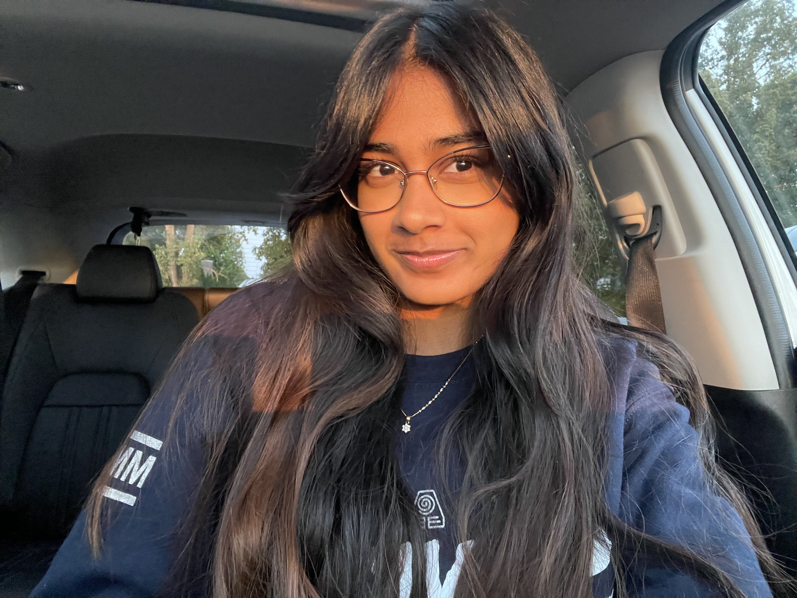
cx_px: 398
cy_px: 299
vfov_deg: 58.9
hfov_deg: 73.9
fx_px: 530
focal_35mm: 23
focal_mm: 2.71
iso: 400
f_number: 2.2
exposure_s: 1/40
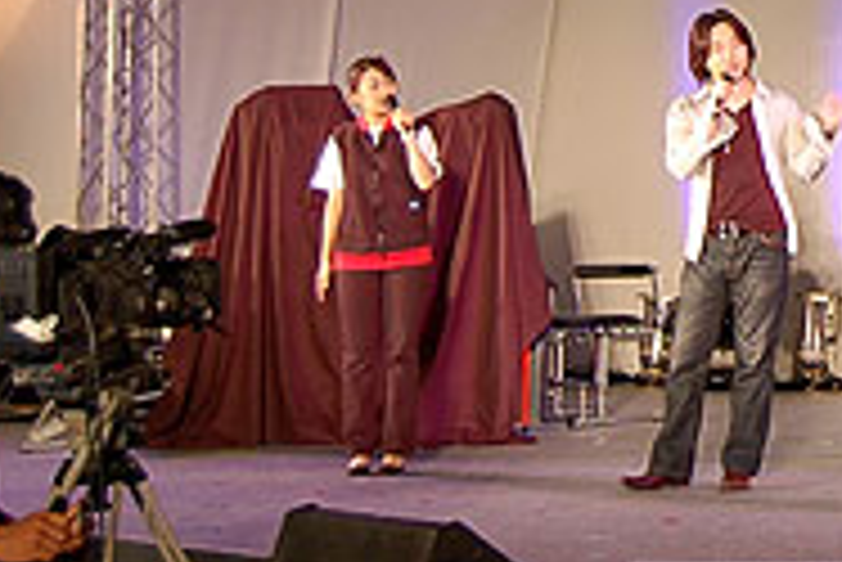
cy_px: -178
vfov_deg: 12.7
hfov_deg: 18.3
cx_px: 1094
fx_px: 2434
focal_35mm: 104
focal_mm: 26
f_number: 4.2
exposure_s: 1/30
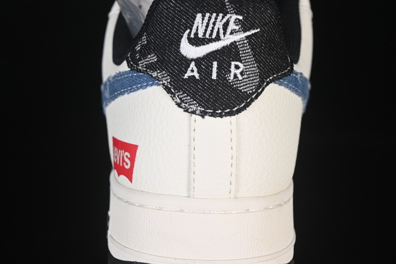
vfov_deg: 18.2
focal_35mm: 75
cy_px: 132
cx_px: 198
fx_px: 825
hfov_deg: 27.0
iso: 160
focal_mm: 50
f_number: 7.1
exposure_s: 1/80
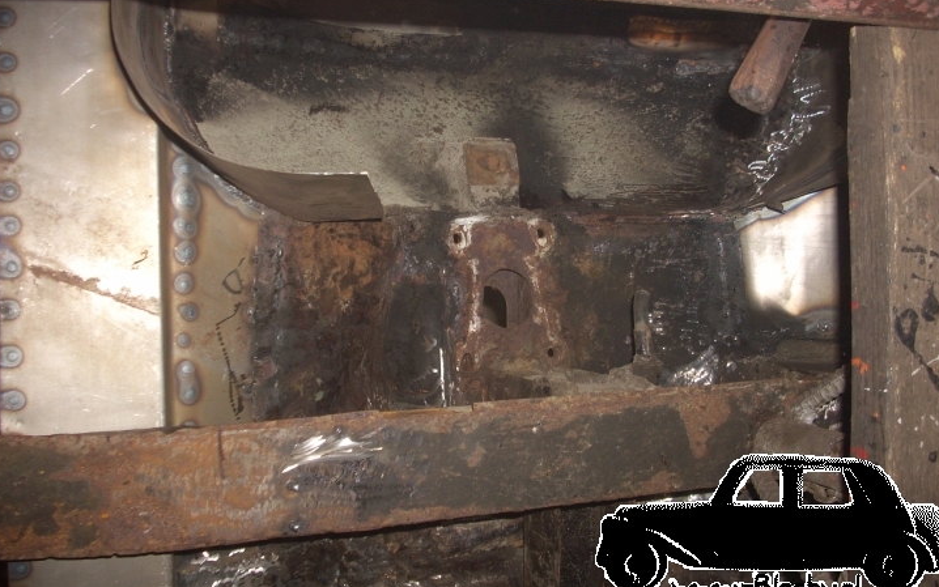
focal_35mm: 41
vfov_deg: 31.2
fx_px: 1049
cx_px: 476
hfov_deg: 48.2
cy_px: 248
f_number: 2.8
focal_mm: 6.2
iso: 64
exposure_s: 1/60
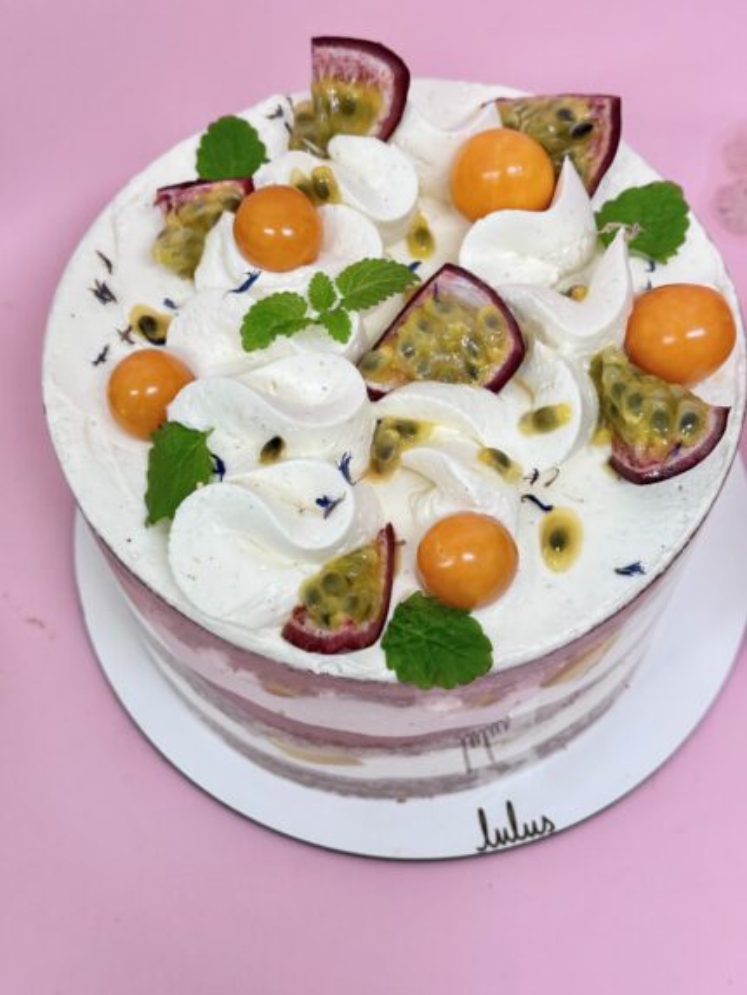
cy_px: 498
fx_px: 1381
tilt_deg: -62.9
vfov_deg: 39.6
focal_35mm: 48
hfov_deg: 30.3
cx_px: 374
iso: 160
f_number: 1.78
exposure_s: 1/50
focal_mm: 6.76
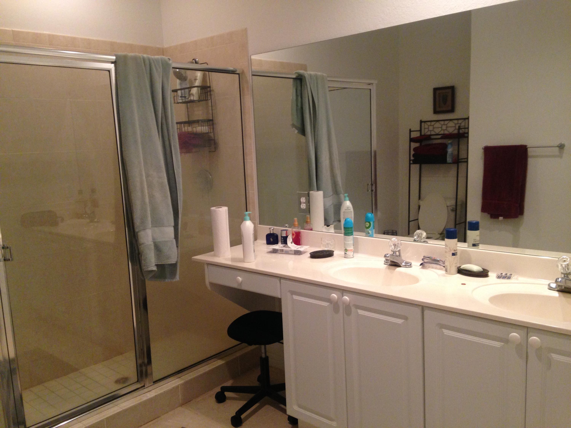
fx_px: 544
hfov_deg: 55.4
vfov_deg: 42.9
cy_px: 214
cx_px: 286
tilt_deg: -6.9
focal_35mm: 33
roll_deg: +2.9
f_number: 2.4
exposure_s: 1/20
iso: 200
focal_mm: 4.12
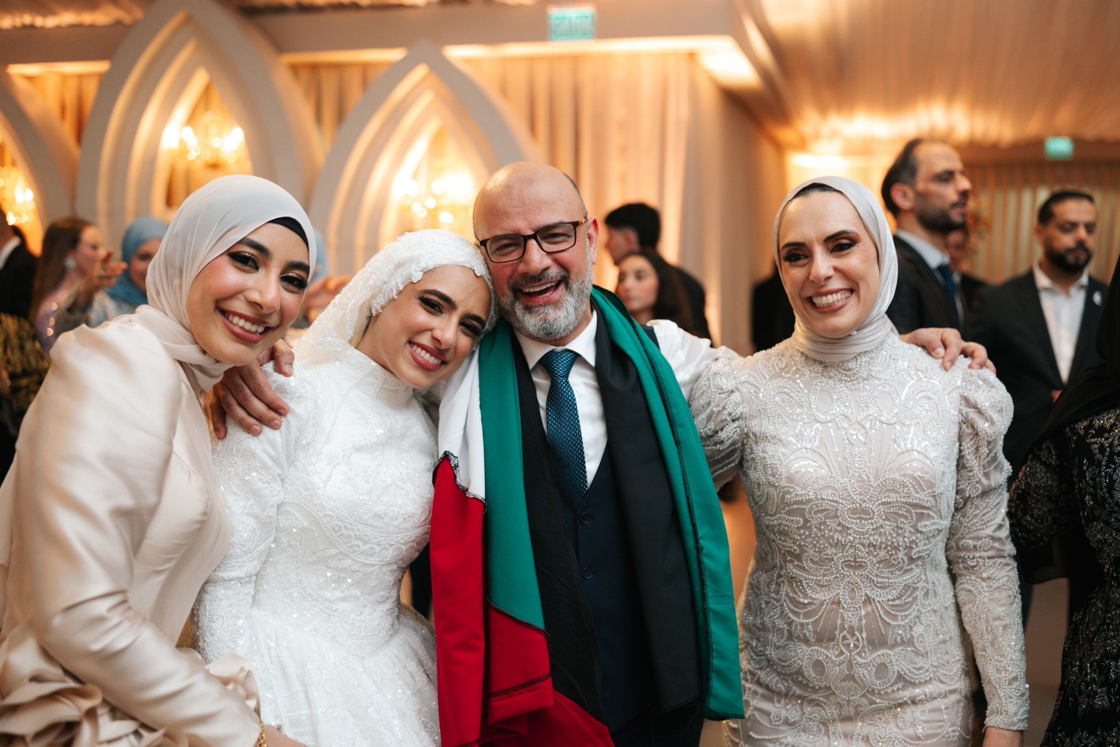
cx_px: 560
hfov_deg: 53.1
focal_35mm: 36
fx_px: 1121
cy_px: 374
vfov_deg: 36.9
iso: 800
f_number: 2
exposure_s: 1/160
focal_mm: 35
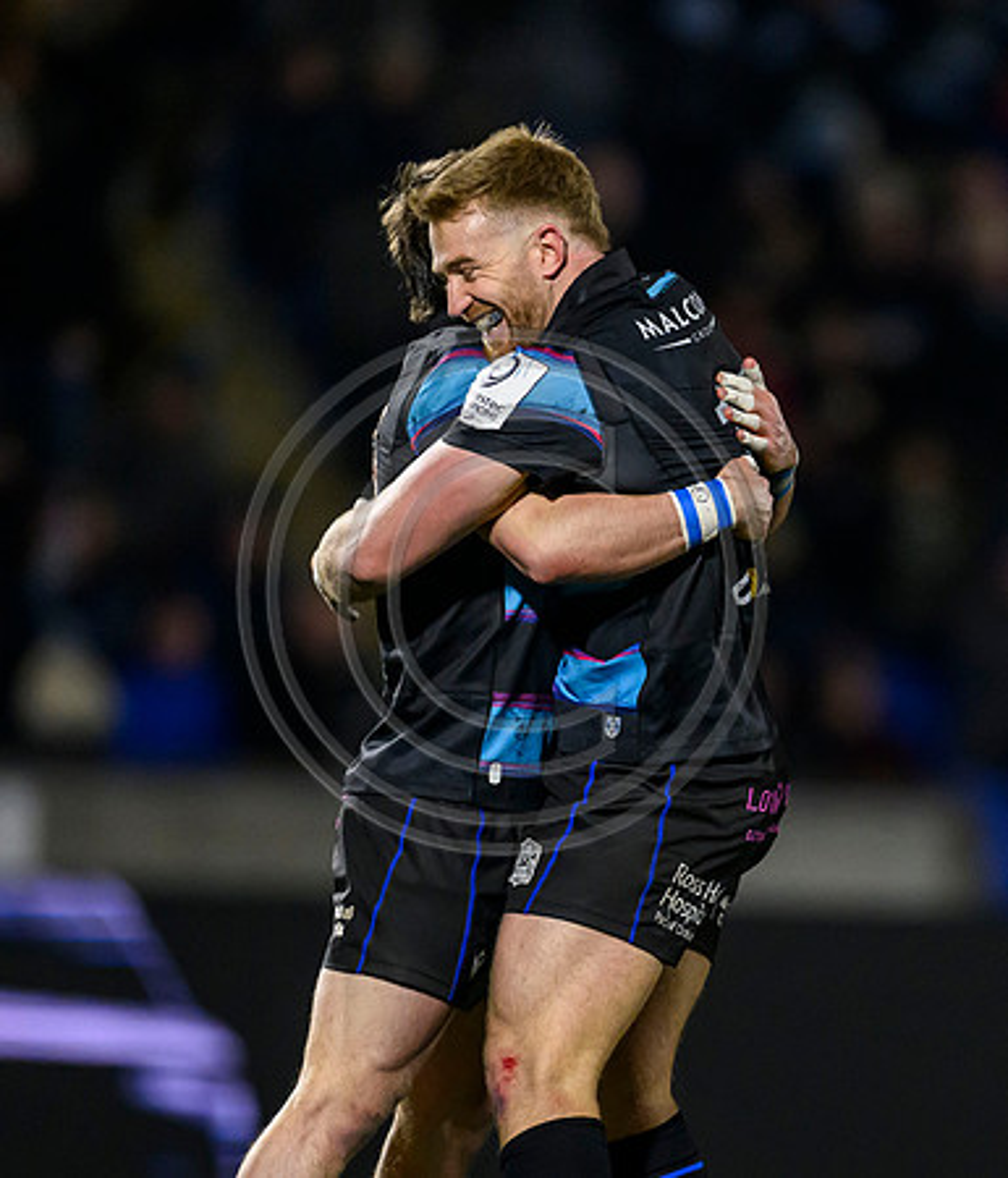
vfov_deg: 2.5
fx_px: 27129
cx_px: 845
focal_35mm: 757
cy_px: 672
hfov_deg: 2.1
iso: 5000
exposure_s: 1/2000
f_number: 3.2
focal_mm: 400
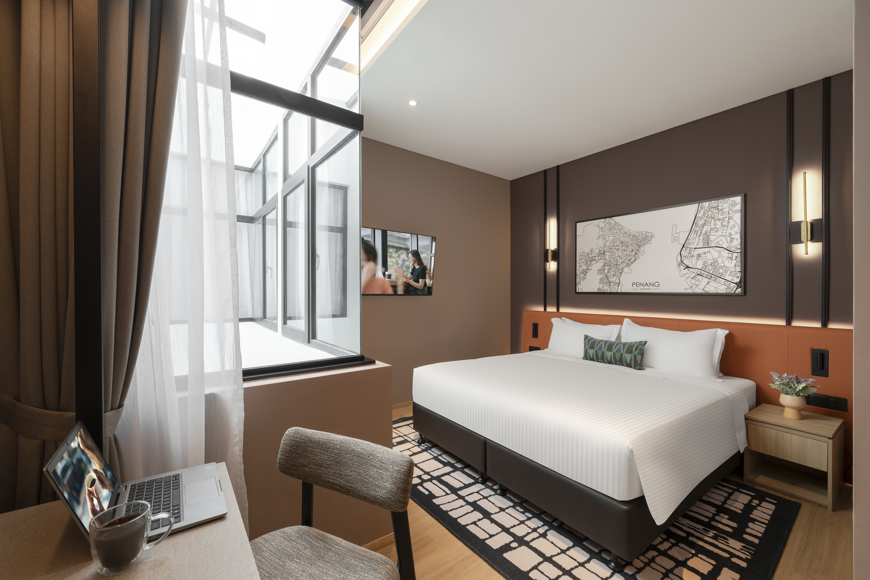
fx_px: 338
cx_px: 435
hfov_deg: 104.3
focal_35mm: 14
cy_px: 290
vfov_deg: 81.2
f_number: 10
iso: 200
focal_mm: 14
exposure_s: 1/8
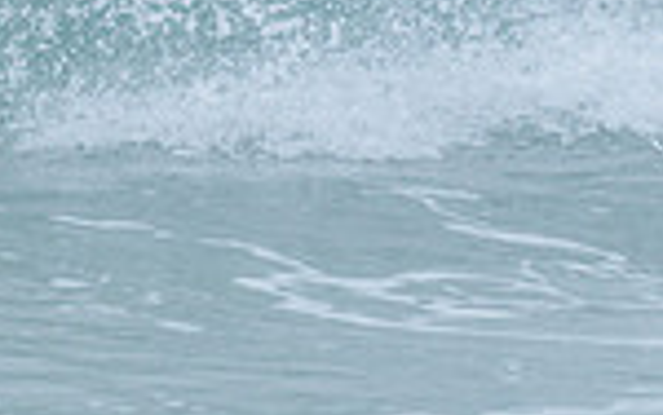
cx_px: -325
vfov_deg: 0.5
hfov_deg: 0.9
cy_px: -314
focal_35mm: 2418
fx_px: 43723
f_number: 5.6
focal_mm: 500
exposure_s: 1/2000
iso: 220
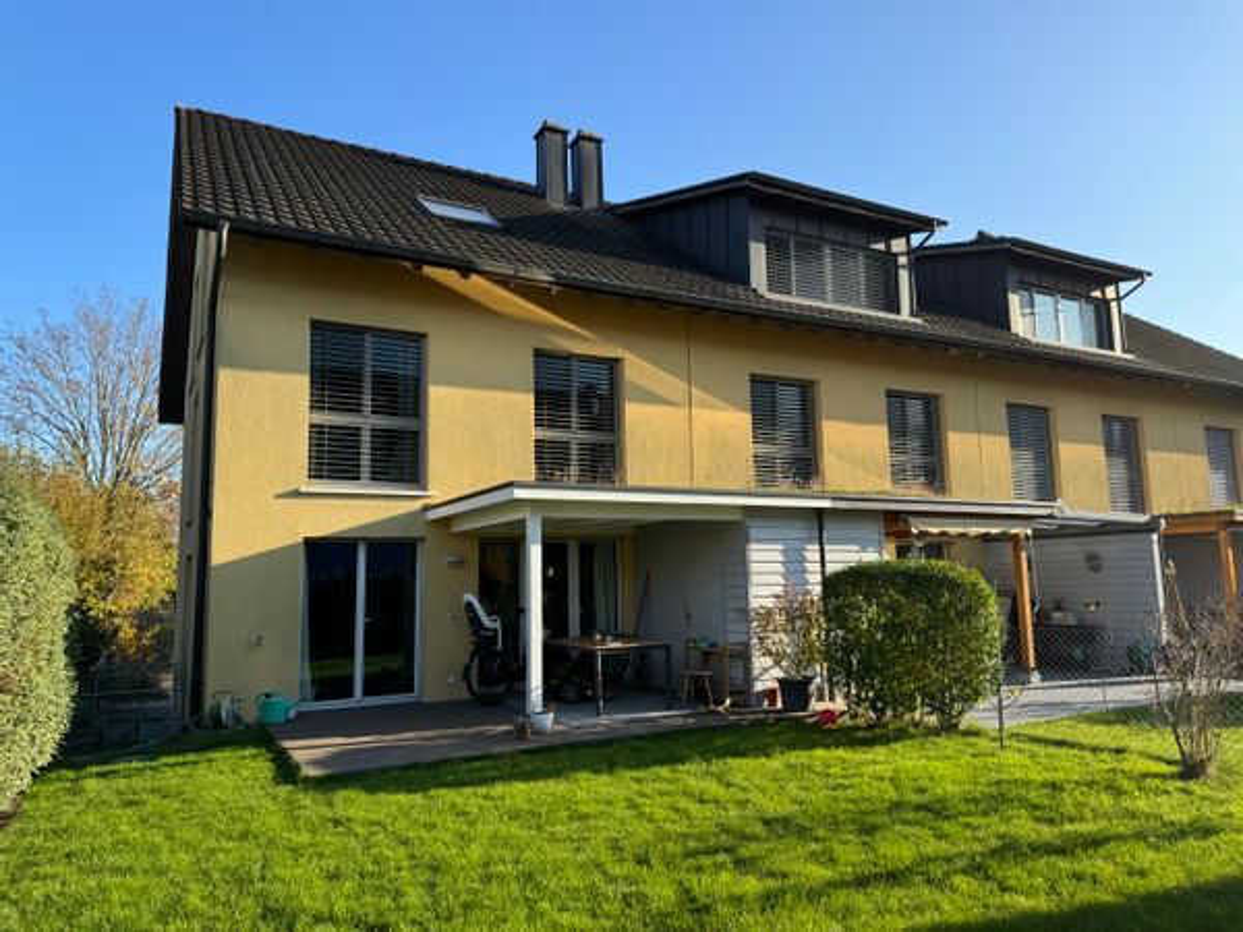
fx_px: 862
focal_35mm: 24
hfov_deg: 71.6
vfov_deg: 56.8
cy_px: 466
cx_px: 622
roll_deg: +2.1
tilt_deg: +8.7
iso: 80
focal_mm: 6.76
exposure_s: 1/1395
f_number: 1.78
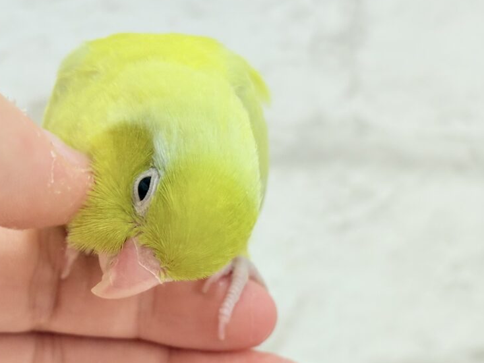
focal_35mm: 85
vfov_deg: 17.4
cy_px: 224
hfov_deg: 22.9
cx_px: 175
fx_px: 1189
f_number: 1.6
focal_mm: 5.96
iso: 80
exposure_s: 1/100
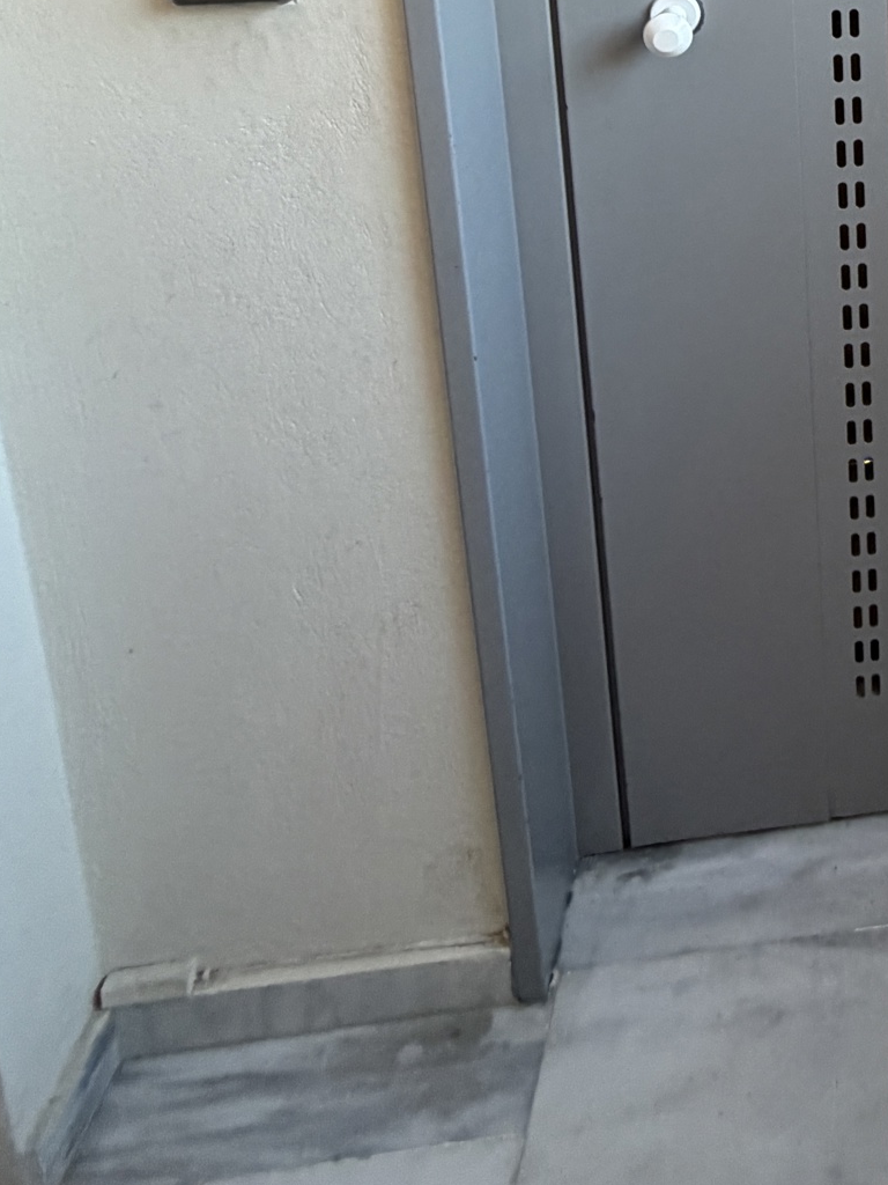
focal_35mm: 35
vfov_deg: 38.5
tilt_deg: -8.6
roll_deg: -0.8
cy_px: -244
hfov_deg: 33.9
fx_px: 1197
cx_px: 1030
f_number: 2.2
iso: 160
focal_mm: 2.22
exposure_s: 1/121
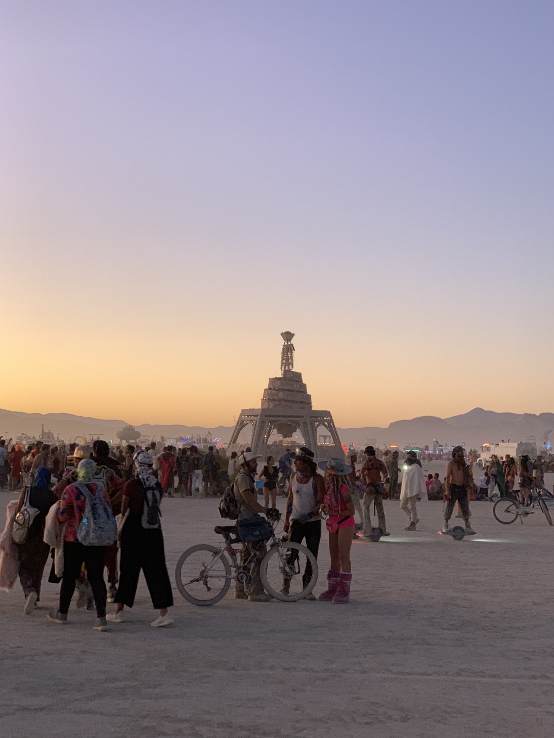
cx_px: 277
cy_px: 373
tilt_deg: +4.1
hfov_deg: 25.7
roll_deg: -1.3
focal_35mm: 57
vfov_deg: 33.8
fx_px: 1216
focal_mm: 6
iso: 125
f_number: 2.4
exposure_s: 1/60
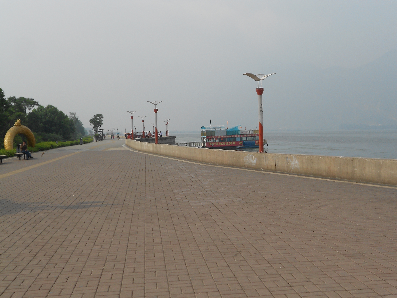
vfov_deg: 29.7
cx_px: 198
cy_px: 149
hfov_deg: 38.9
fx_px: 562
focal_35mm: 49
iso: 80
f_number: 4.5
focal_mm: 8.8
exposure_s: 1/1000
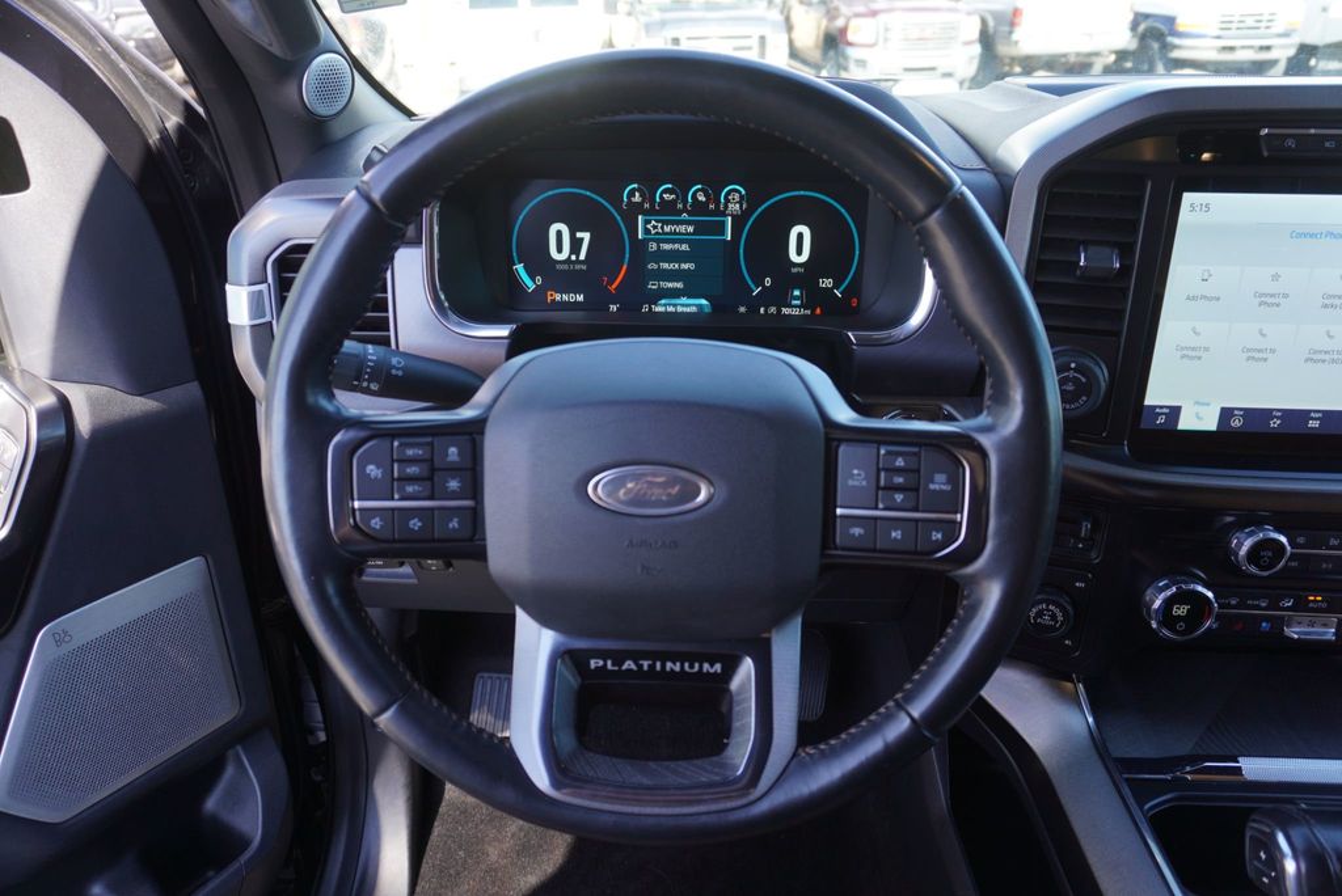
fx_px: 895
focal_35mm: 24
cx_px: 671
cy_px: 448
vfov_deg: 53.2
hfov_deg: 73.7
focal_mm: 16
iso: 100
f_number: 4
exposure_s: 1/60
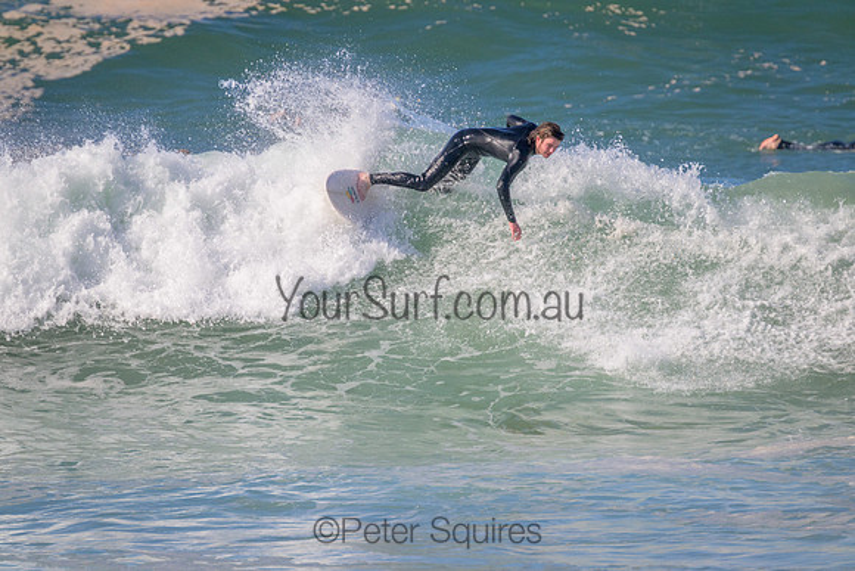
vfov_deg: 1.7
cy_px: 286
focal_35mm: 800
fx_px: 19004
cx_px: 428
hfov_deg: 2.6
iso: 1100
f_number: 11
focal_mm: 800
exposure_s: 1/2000
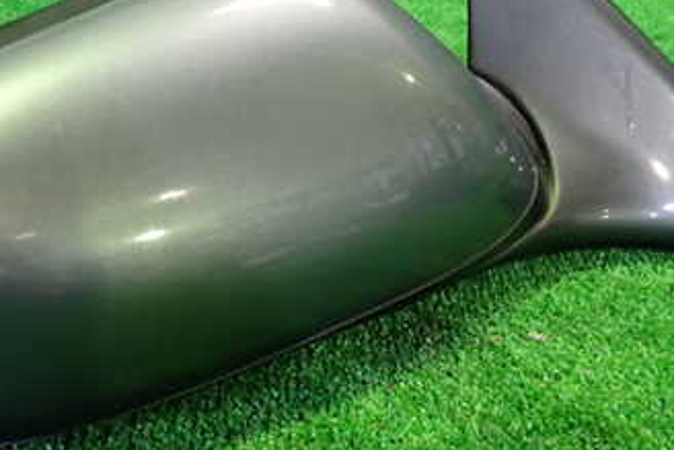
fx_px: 1068
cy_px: 156
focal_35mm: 57
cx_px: 288
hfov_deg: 35.0
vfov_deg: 23.7
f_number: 2.3
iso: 640
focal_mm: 5.4
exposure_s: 1/30
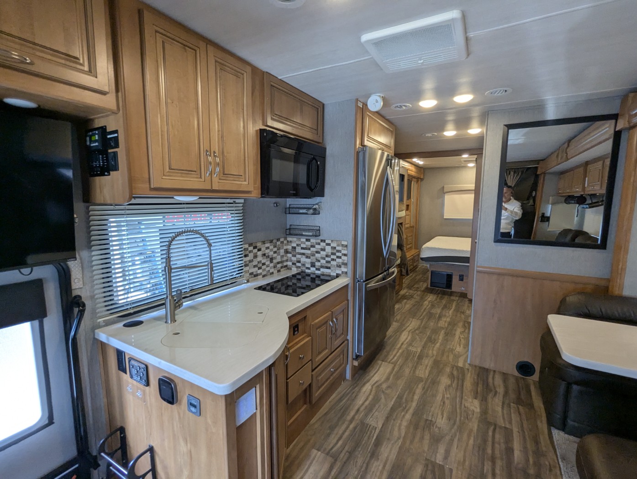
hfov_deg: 94.4
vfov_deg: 78.2
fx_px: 295
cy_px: 240
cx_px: 318
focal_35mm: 16
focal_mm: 2.35
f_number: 2.2
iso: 201
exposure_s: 1/92.6
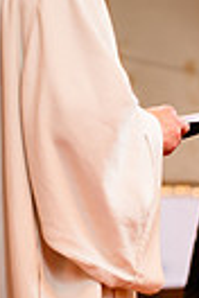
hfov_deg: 8.0
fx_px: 1409
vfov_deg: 12.1
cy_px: 142
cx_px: 270
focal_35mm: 170
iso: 800
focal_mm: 50
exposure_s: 1/160
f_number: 1.8
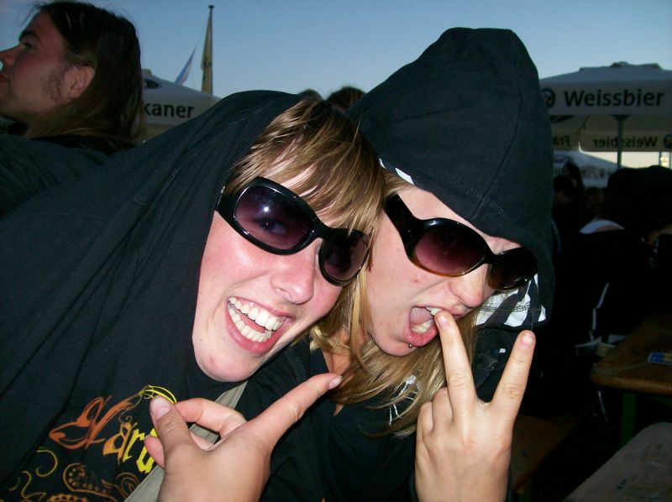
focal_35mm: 36
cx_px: 336
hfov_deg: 51.4
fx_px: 698
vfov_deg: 39.6
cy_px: 251
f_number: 2.7
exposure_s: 1/64
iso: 80
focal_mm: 6
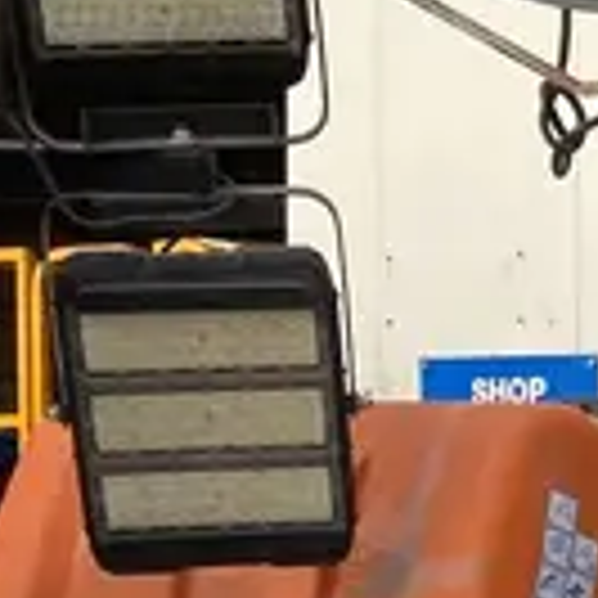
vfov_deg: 12.6
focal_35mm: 136
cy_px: 686
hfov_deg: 11.5
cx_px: 1205
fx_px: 2658
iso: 20
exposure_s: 1/1517
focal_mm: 3.99
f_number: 1.8
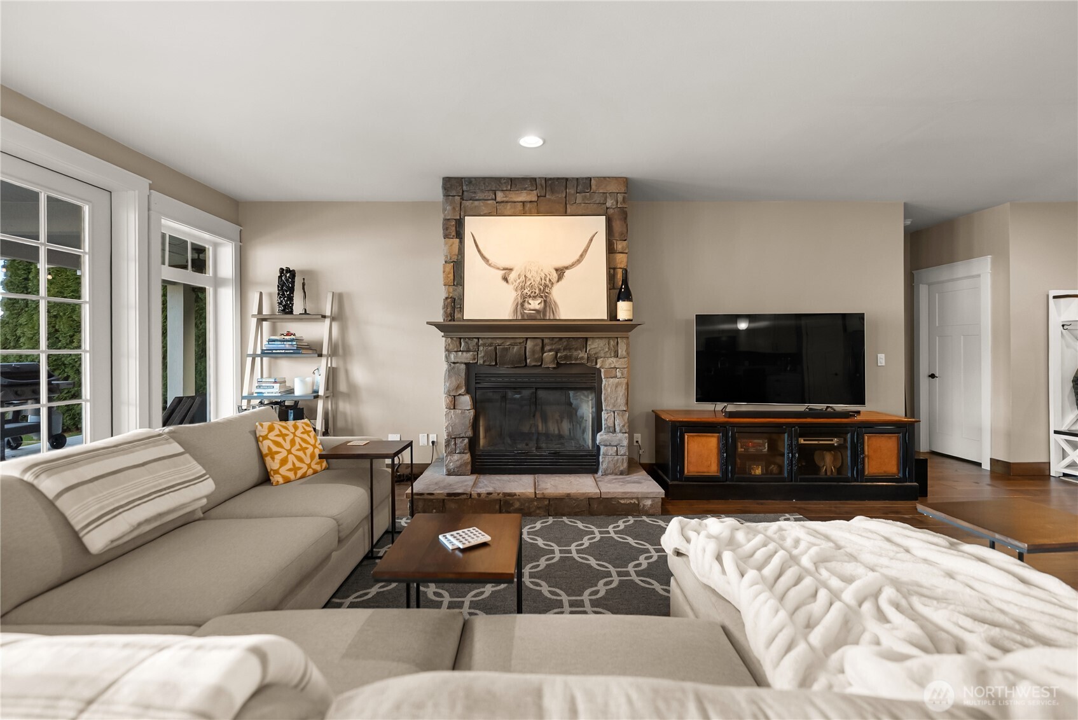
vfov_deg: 77.4
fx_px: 449
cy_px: 360
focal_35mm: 15
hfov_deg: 100.4
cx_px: 539
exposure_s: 1/10
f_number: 2.8
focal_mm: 15
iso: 400
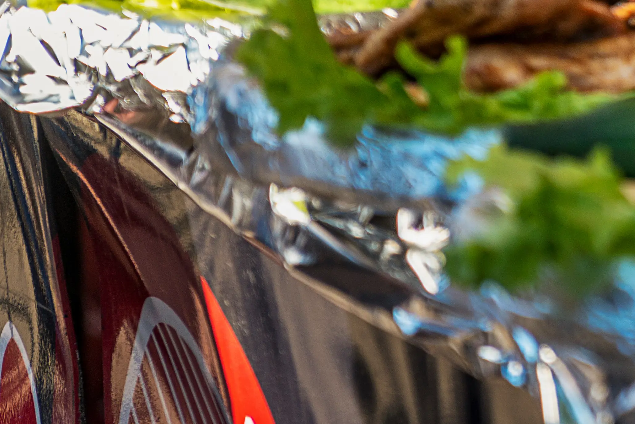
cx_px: 1173
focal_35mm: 749
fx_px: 13212
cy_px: -194
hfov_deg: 2.7
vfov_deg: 1.8
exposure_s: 1/350
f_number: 4
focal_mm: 198
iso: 100
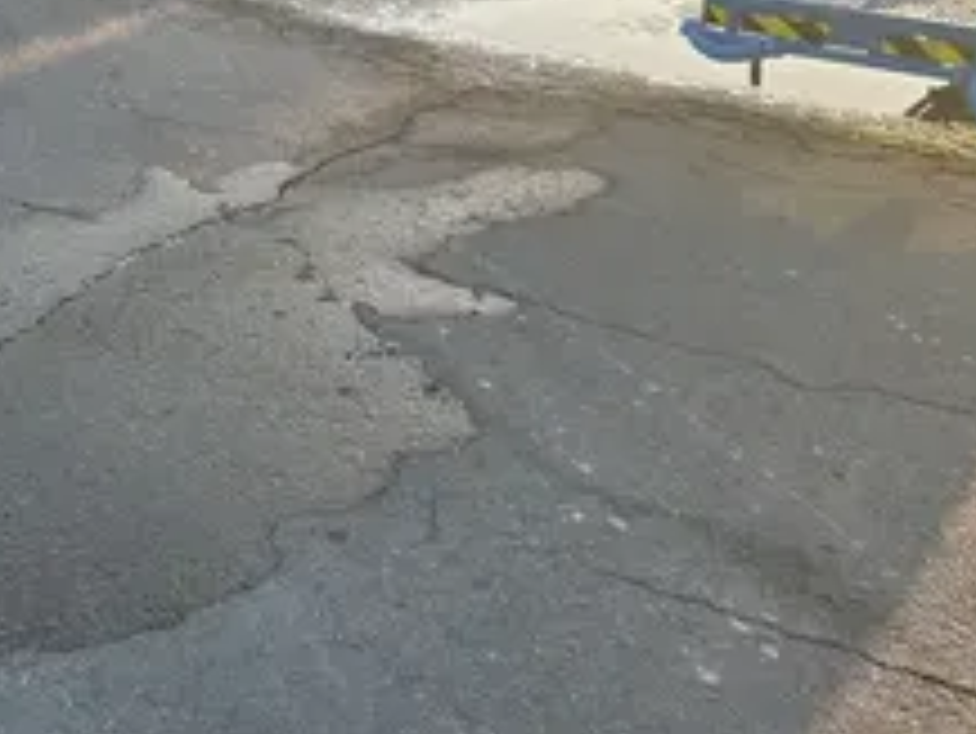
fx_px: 1862
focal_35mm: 66
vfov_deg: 22.0
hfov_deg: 28.5
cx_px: 144
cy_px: 137
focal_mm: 5.7
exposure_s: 1/670
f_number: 1.5
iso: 50
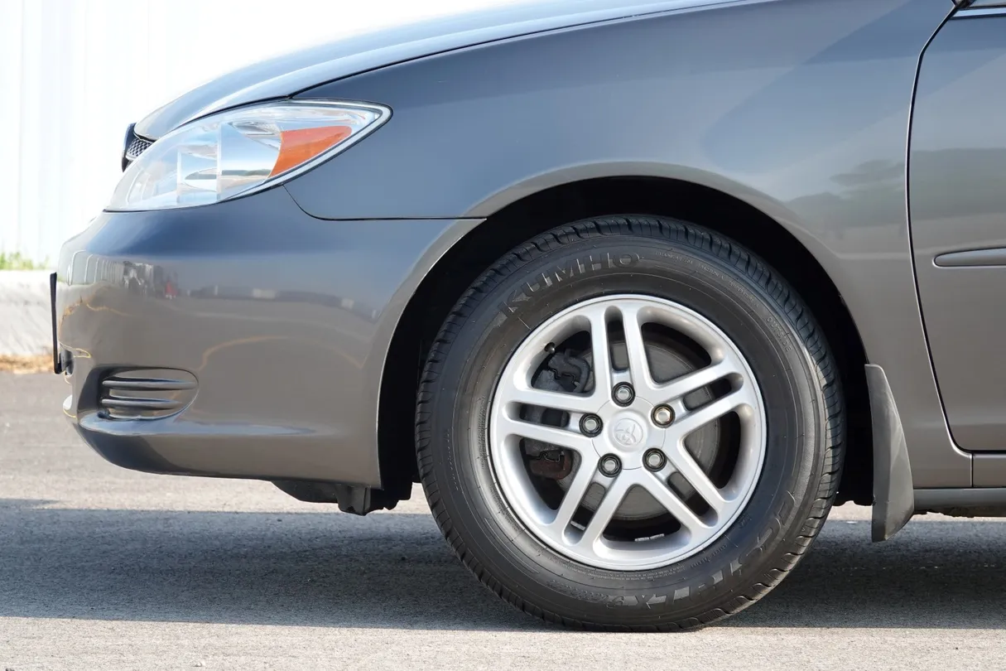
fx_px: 10087
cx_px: 503
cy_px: 336
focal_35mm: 361
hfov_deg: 5.7
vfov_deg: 3.8
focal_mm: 132.24
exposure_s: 1/250
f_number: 4
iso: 125
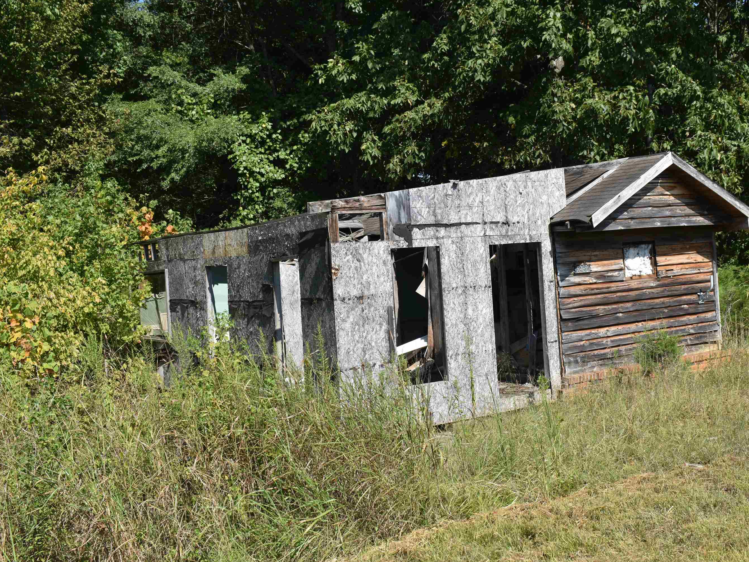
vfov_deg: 34.7
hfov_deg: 45.2
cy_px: 281
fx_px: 899
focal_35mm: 42
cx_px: 412
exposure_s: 1/250
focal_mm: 25
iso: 100
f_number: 8
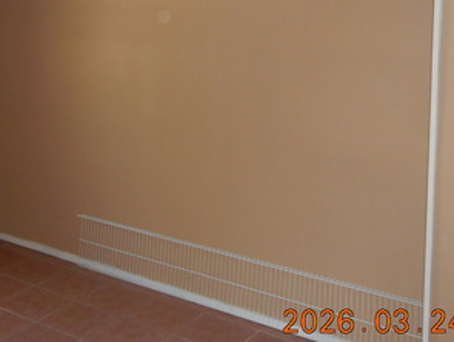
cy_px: 29
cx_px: 126
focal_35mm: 52
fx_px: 683
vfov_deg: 27.0
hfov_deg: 36.1
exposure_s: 1/30
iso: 200
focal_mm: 4.3
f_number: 2.8
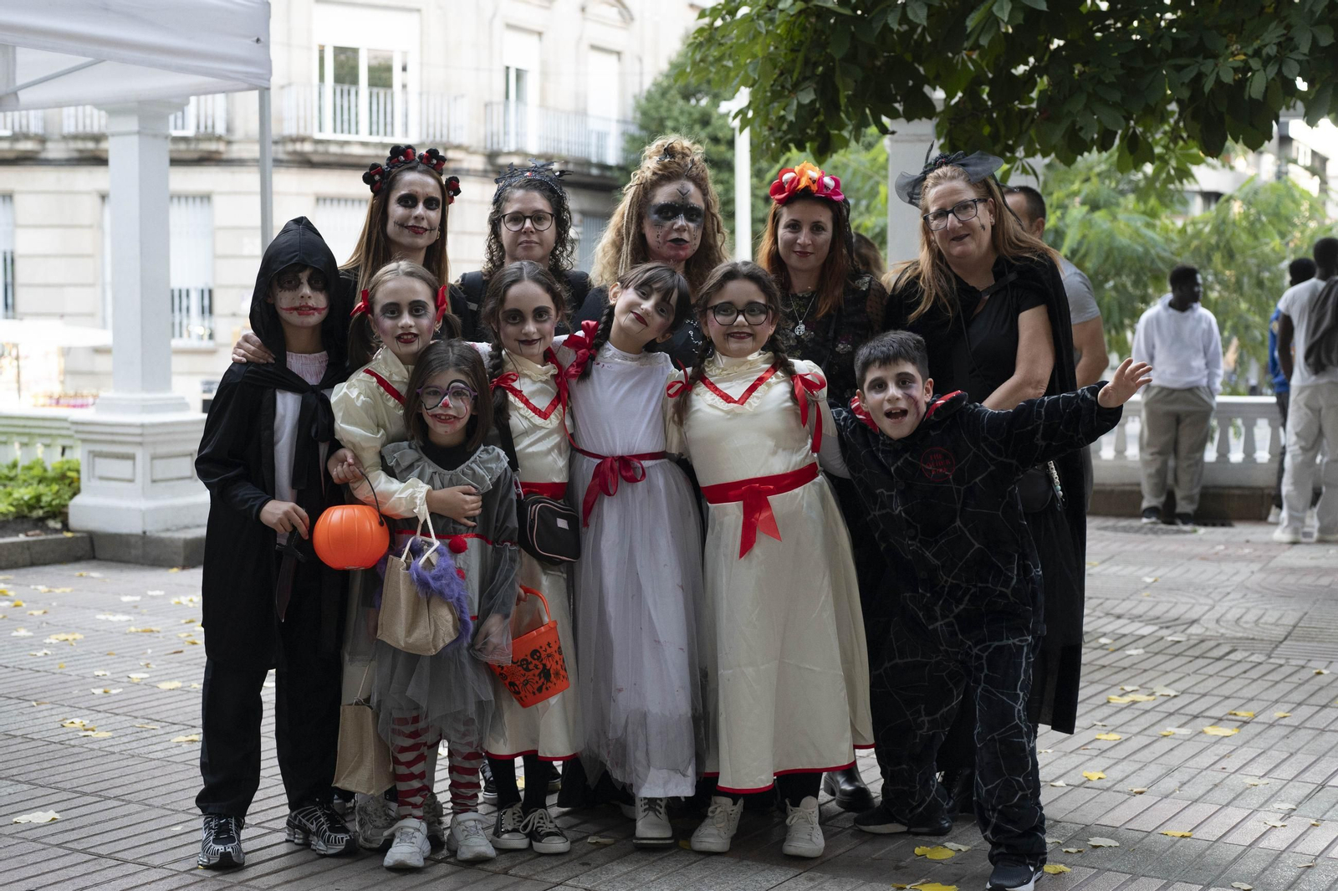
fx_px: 1857
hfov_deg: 39.6
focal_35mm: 50
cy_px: 446
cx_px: 669
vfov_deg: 27.0
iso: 2500
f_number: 4
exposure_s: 1/250
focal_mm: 50
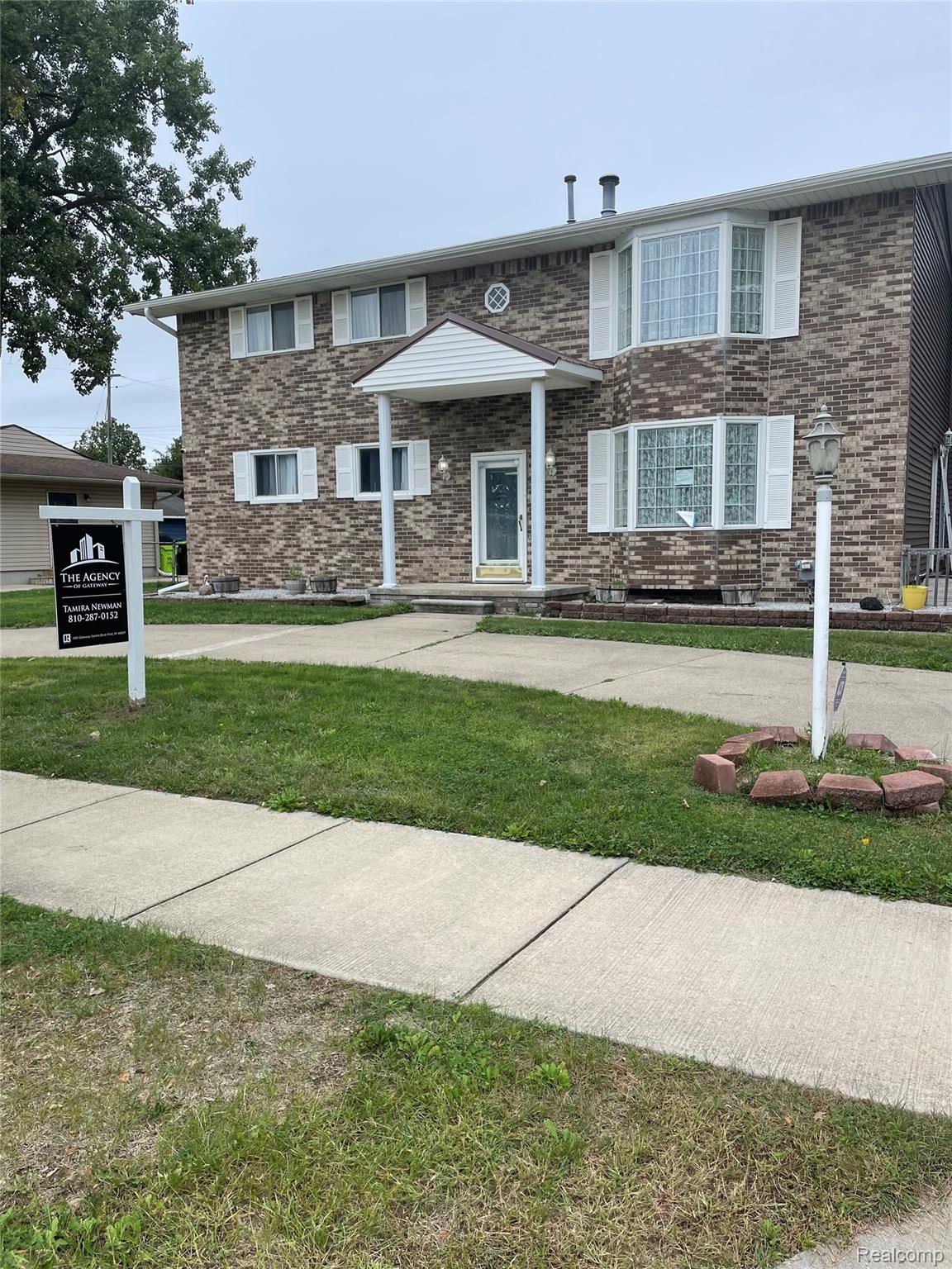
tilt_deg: -5.2
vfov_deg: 67.3
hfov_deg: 53.1
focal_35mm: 26
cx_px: 476
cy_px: 634
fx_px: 953
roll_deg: +1.0
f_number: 1.6
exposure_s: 1/1642
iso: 32
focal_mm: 4.2
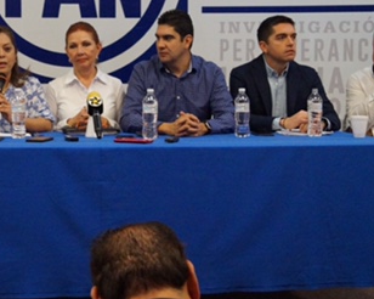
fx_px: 841
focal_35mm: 76
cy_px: 94
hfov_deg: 24.7
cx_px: 78
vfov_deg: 20.1
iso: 3200
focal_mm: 26
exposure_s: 1/160
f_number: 4
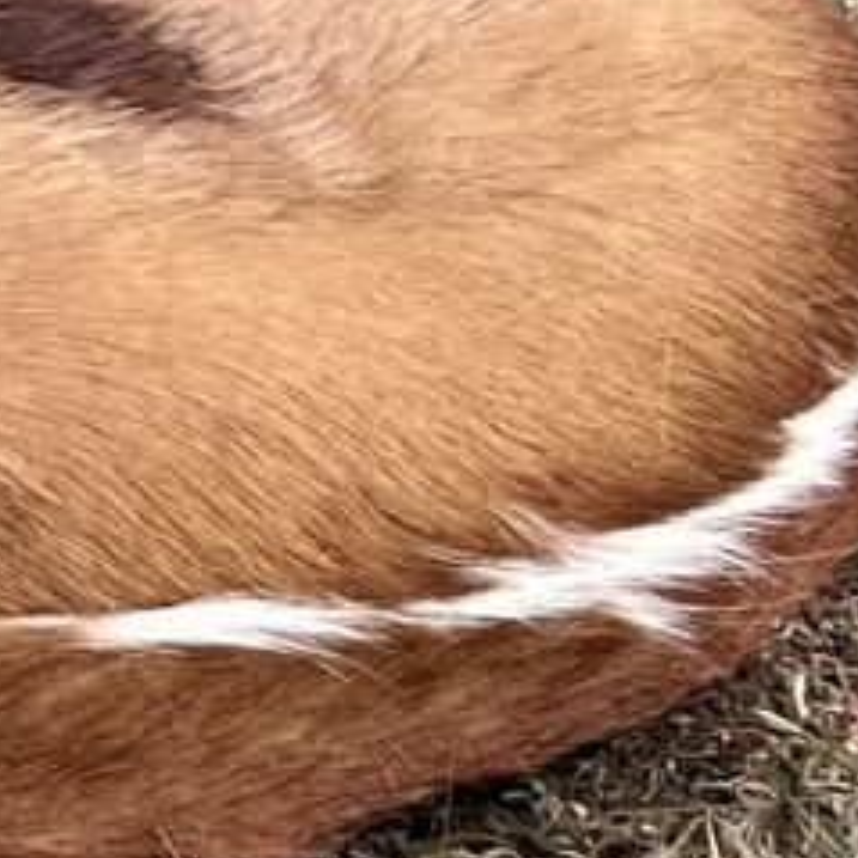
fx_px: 5524
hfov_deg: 8.0
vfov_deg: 8.8
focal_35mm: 197
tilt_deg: -15.5
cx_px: -1407
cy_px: -208
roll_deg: -1.8
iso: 50
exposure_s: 1/816
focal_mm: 5.1
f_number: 1.6
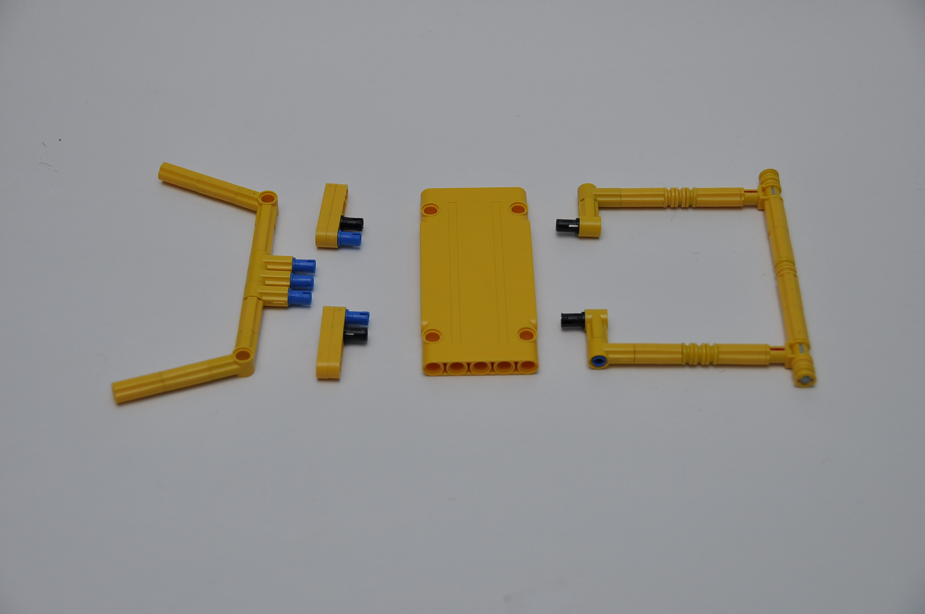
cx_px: 462
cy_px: 307
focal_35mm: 72
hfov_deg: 28.1
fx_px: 1848
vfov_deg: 18.9
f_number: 5
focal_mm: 48
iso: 200
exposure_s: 1/60
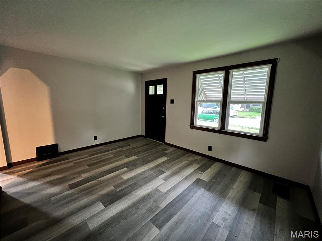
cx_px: 161
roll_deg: -0.9
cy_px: 120
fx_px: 121
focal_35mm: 13
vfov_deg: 89.9
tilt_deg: -9.1
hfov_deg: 106.2
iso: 640
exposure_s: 1/12
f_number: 1.8
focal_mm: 1.57
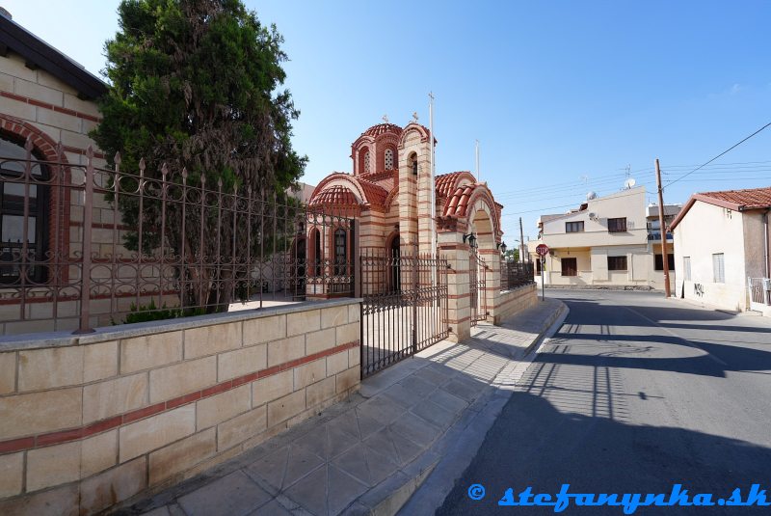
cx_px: 386
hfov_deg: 104.2
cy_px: 258
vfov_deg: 81.3
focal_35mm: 14
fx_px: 300
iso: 100
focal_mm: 14
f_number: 4
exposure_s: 1/640
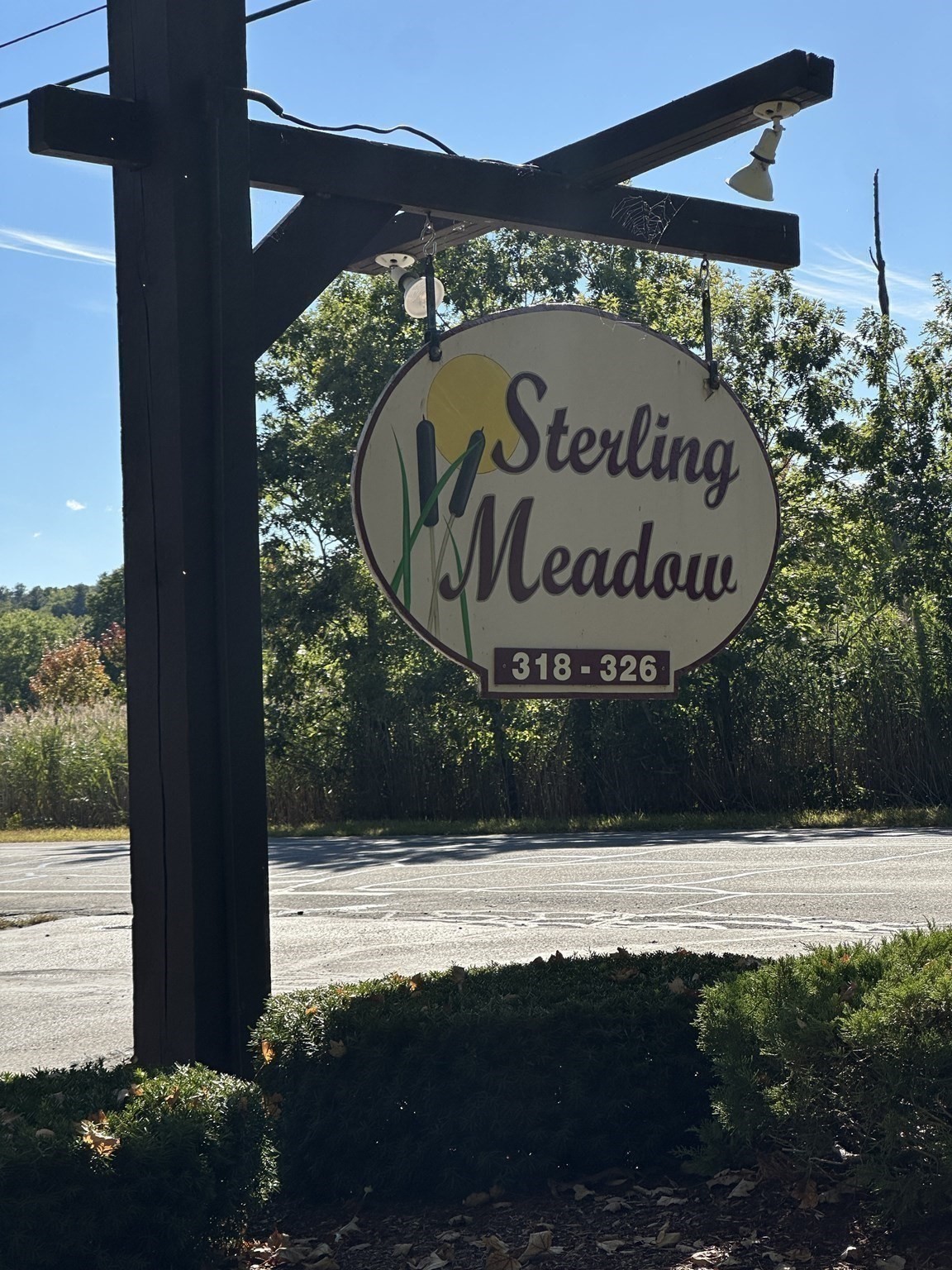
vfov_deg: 25.3
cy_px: 635
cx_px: 476
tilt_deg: +3.4
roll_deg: +1.5
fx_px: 2824
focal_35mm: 77
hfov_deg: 19.1
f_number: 2.8
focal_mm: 9
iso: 32
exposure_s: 1/1085
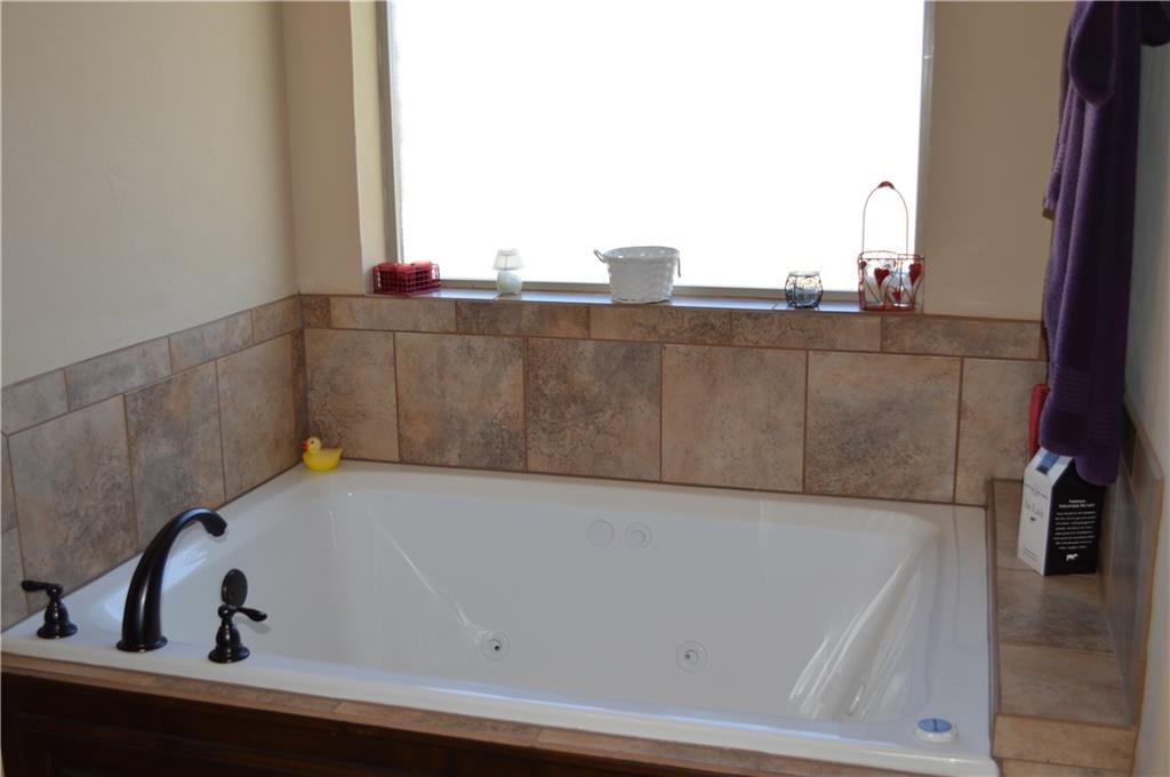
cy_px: 388
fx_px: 1266
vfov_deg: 34.1
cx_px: 585
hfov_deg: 49.6
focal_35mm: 39
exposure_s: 1/125
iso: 160
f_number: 4.2
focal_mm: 26
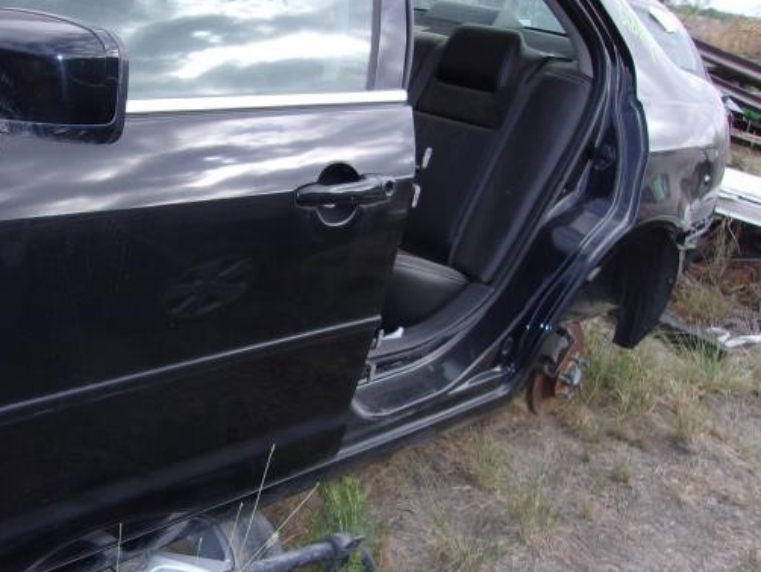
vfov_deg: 33.6
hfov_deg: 42.7
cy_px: 262
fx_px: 946
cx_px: 203
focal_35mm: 43
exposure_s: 1/280
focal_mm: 4.9
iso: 80
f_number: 3
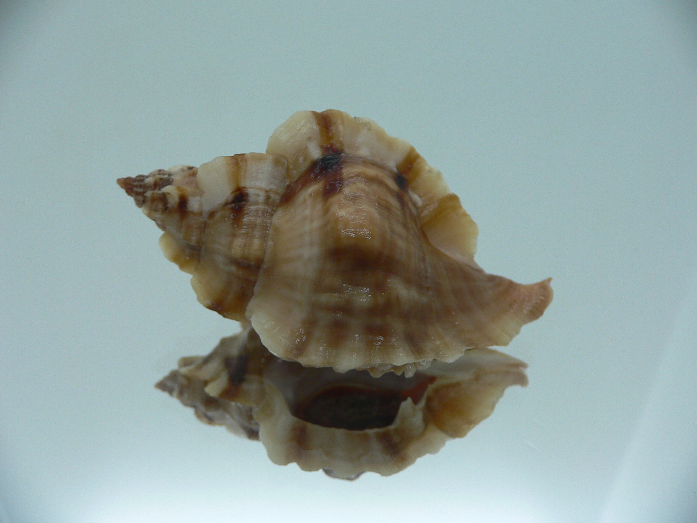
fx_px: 705
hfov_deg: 52.6
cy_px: 262
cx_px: 348
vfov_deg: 40.7
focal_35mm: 35
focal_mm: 4.6
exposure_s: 1/60
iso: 100
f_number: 2.8
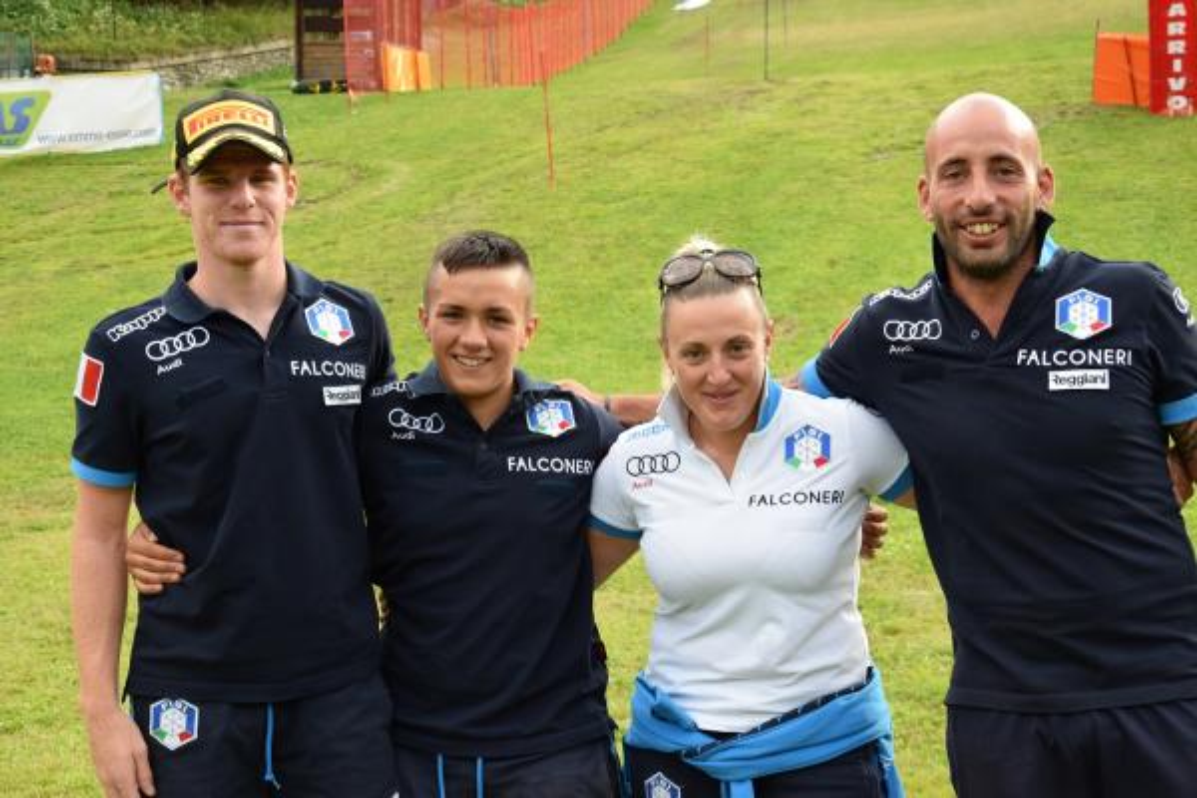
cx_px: 598
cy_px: 399
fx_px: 1745
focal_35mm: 52
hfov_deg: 37.9
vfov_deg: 25.8
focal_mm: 35
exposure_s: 1/160
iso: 400
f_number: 6.3
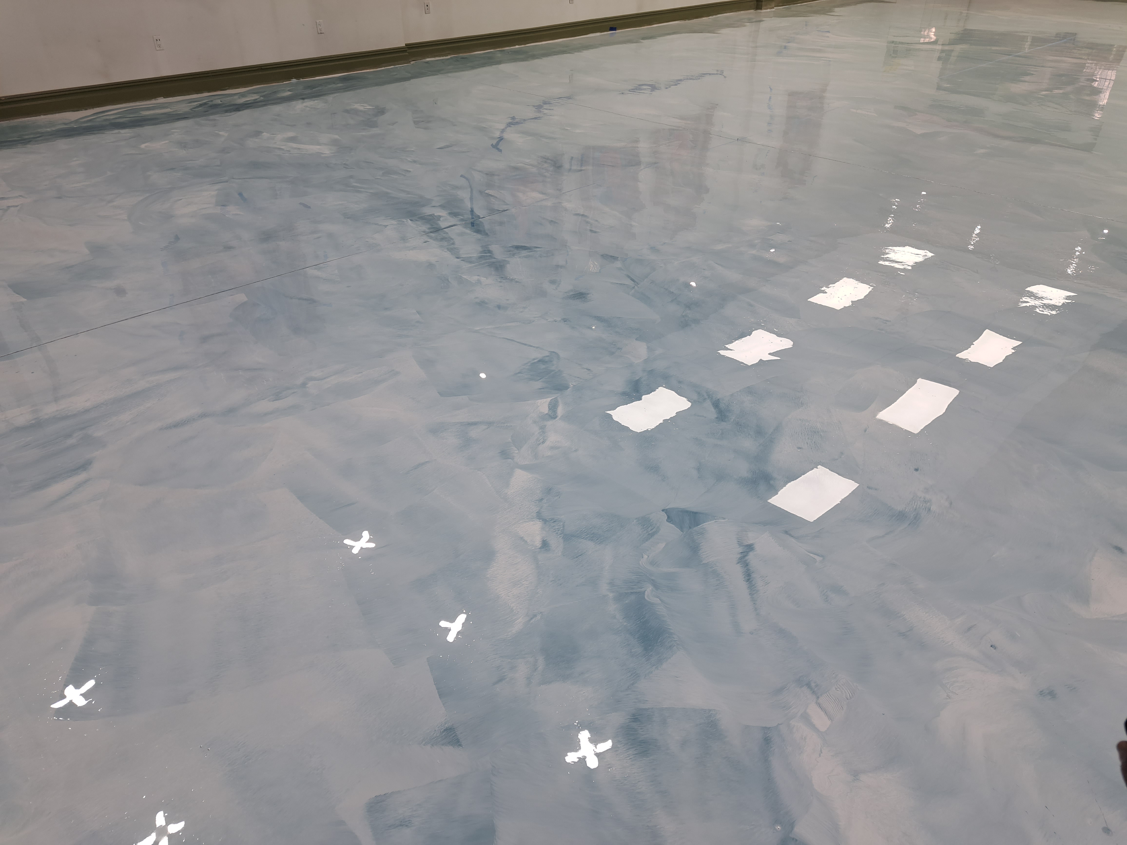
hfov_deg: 71.6
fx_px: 781
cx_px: 564
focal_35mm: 24
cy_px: 422
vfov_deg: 56.8
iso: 50
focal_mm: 5.23
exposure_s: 1/60
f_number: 1.8
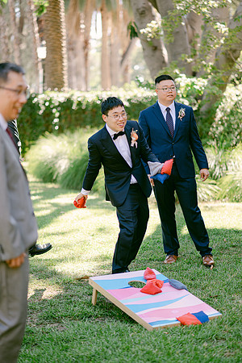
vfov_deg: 23.9
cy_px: 182
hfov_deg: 16.1
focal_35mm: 85
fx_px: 857
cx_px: 121
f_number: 1.8
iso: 80
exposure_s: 1/800
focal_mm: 85
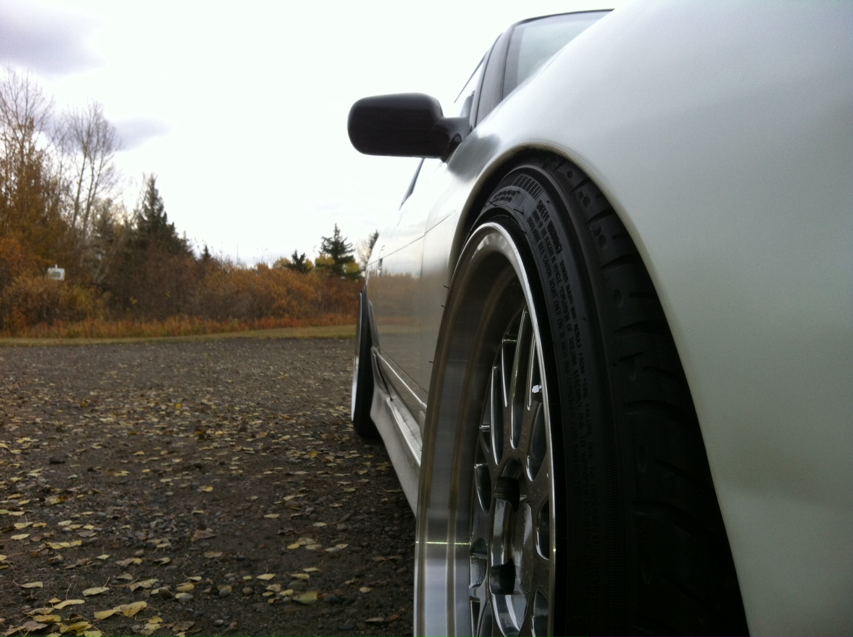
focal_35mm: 35
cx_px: 426
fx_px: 861
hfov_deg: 52.7
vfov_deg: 40.6
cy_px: 318
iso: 80
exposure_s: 1/384
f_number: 2.8
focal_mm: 3.85
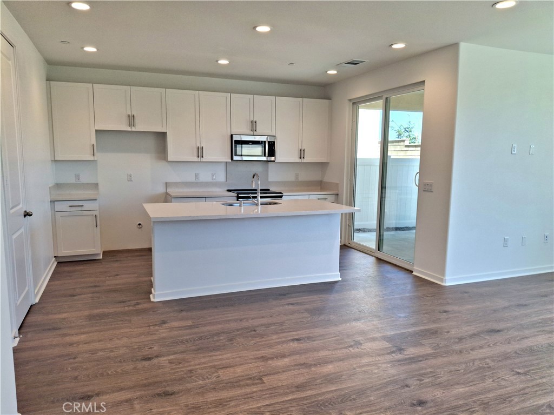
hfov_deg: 69.4
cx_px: 277
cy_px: 208
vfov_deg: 54.9
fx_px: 400
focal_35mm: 25
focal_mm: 4.69
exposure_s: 1/120
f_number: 1.8
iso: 40
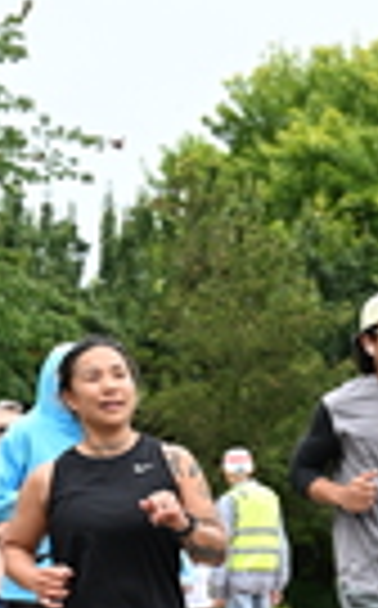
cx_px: 7
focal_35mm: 191
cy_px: 495
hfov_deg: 6.8
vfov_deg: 10.9
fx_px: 3158
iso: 1600
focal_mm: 46
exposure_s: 1/800
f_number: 4
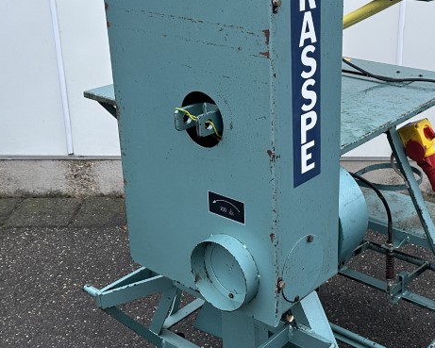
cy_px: 143
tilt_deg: -19.6
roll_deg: +0.9
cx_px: 298
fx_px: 670
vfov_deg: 29.1
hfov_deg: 35.6
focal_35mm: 52
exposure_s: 1/100
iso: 125
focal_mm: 6.86
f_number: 1.78
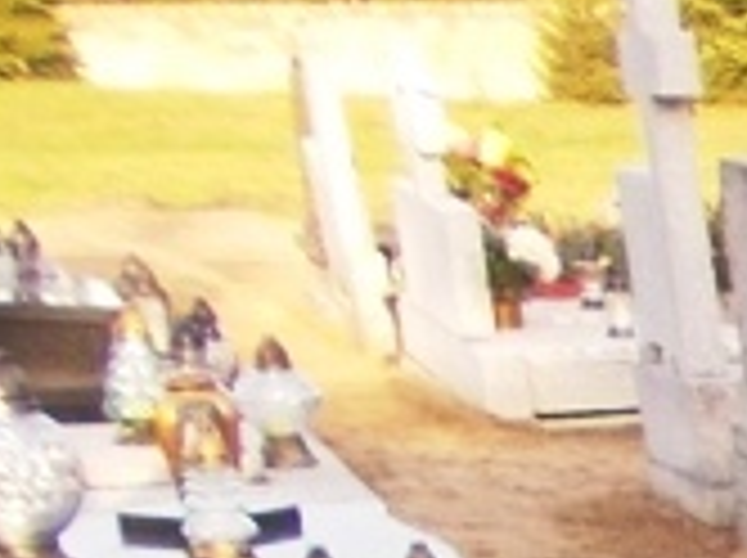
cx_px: 2205
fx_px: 3728
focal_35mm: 173
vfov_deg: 7.9
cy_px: 1386
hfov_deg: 9.2
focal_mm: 4
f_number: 2.7
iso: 80
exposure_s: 1/200
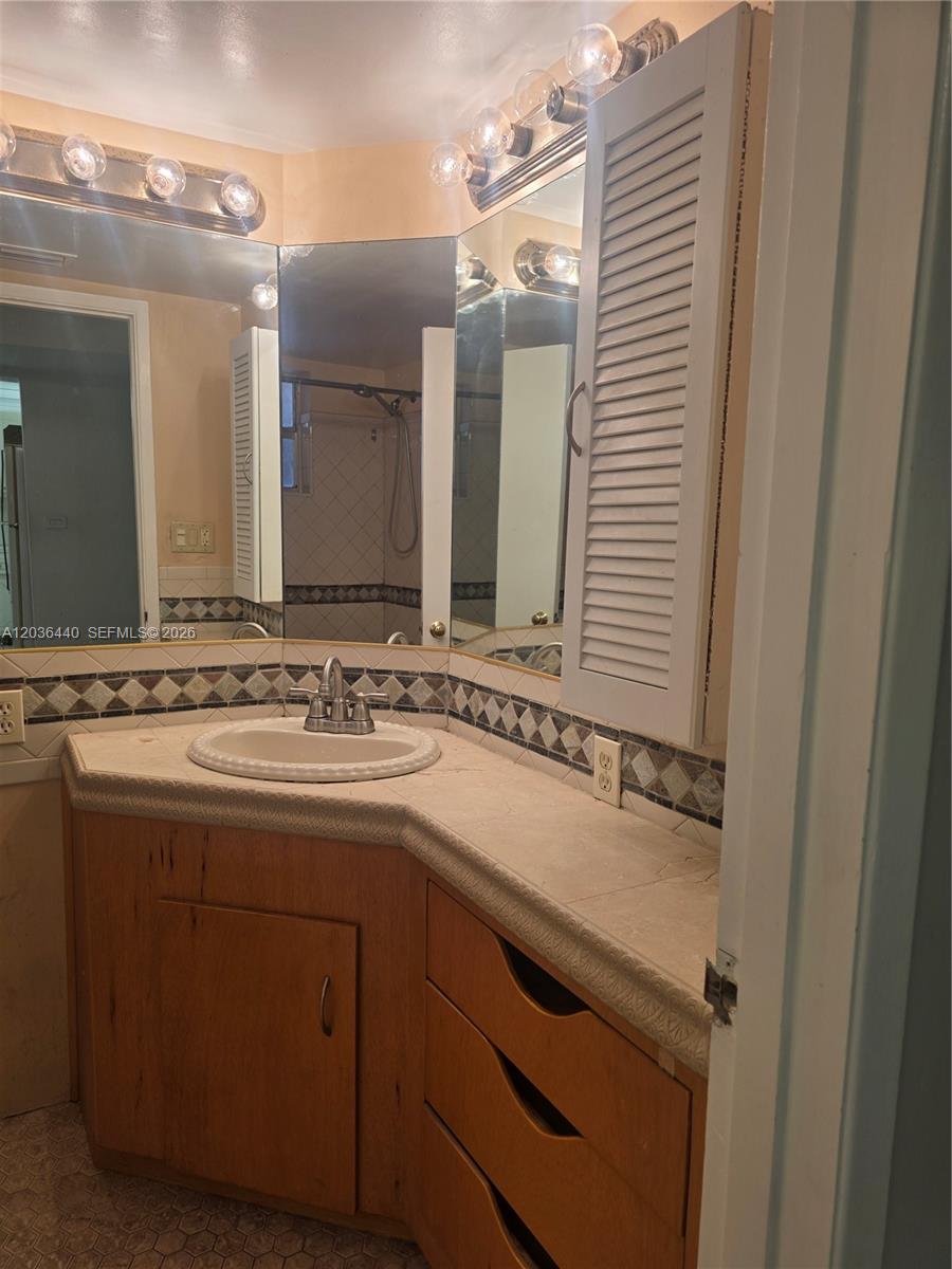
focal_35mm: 23
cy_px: 634
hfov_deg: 58.9
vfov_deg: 73.9
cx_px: 476
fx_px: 843
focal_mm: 6.3
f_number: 1.7
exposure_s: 1/120
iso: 32
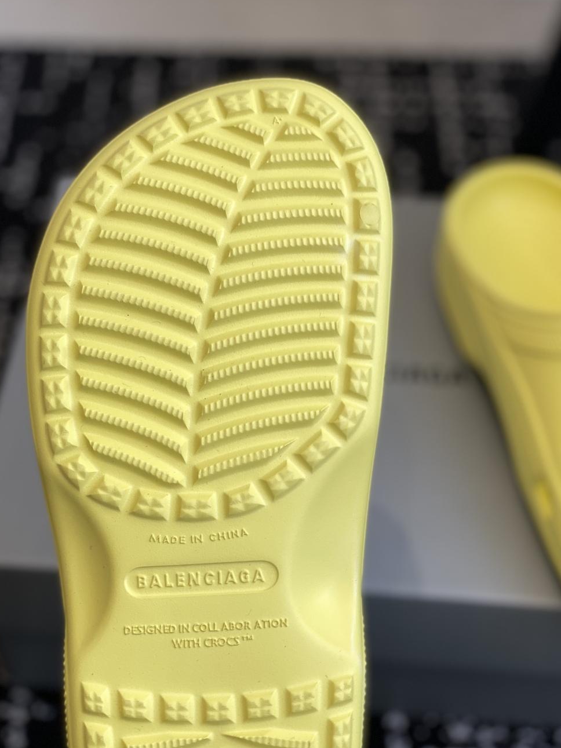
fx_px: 1254
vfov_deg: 33.2
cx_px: 271
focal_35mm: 58
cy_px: 402
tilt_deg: -49.3
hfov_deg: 25.2
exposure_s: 1/128
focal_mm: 6
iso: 20
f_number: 2
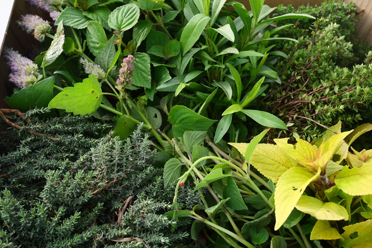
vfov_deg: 38.8
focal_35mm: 34
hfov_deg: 55.8
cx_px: 187
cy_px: 136
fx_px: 351
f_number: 4
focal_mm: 16
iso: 800
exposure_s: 1/640
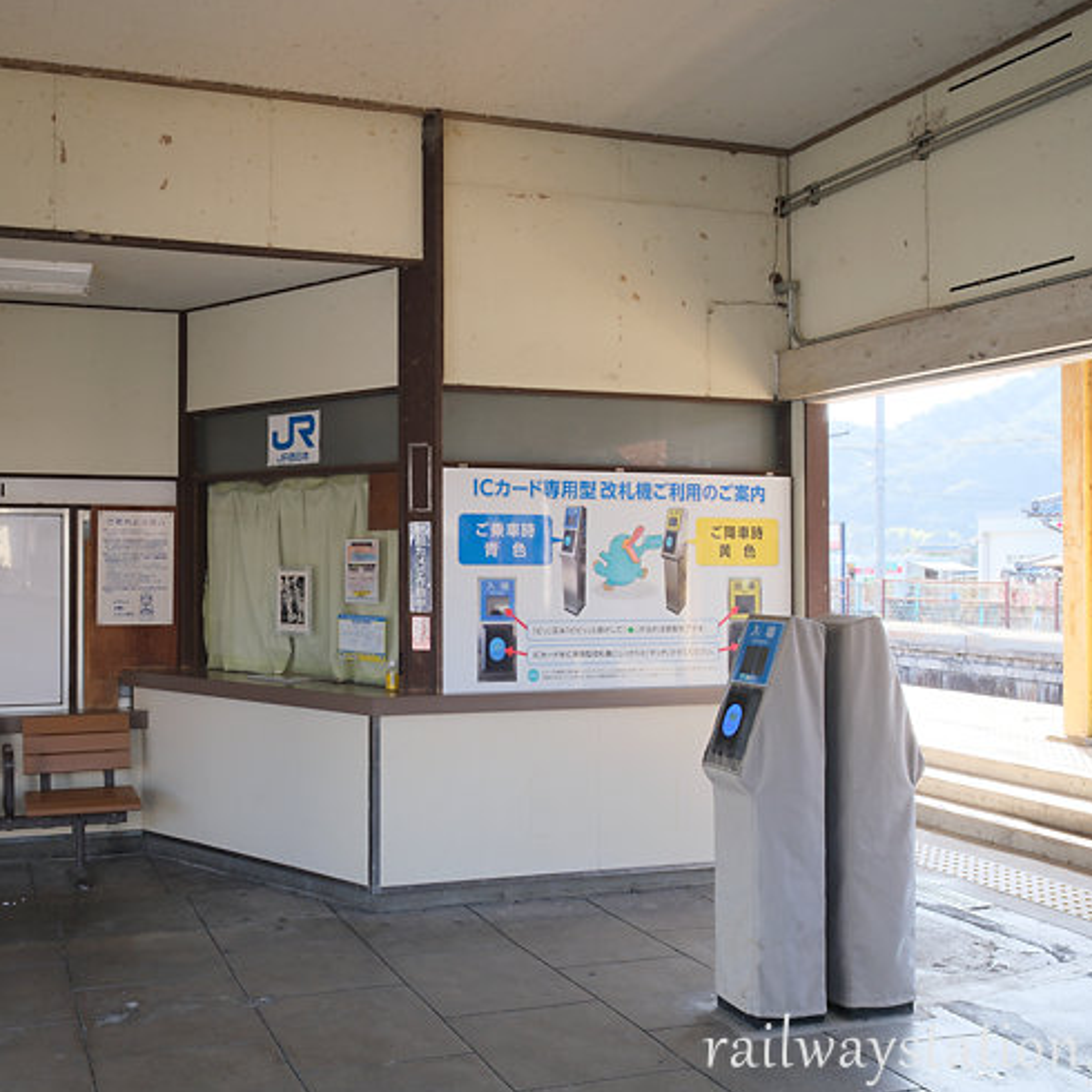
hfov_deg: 49.9
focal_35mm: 32
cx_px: 337
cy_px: 546
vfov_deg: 51.1
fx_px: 1142
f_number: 8
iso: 500
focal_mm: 16
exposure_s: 1/45
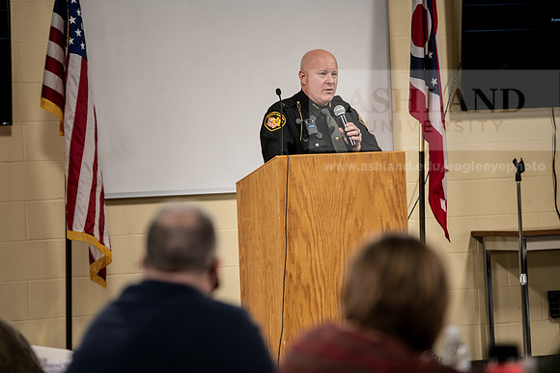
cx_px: 280
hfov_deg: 12.4
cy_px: 186
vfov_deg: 8.3
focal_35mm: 165
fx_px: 2567
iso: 1600
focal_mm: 165
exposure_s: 1/160
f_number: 3.2
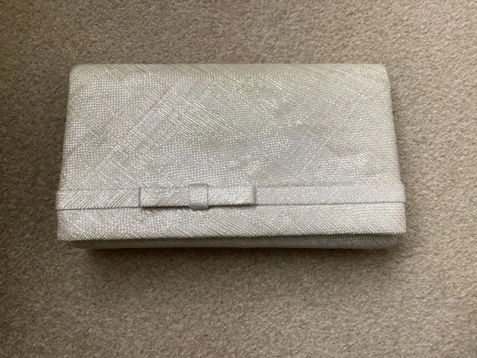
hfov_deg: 58.4
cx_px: 238
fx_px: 427
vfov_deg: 45.4
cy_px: 179
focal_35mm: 31
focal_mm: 3.3
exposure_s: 1/50
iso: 80
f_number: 2.4
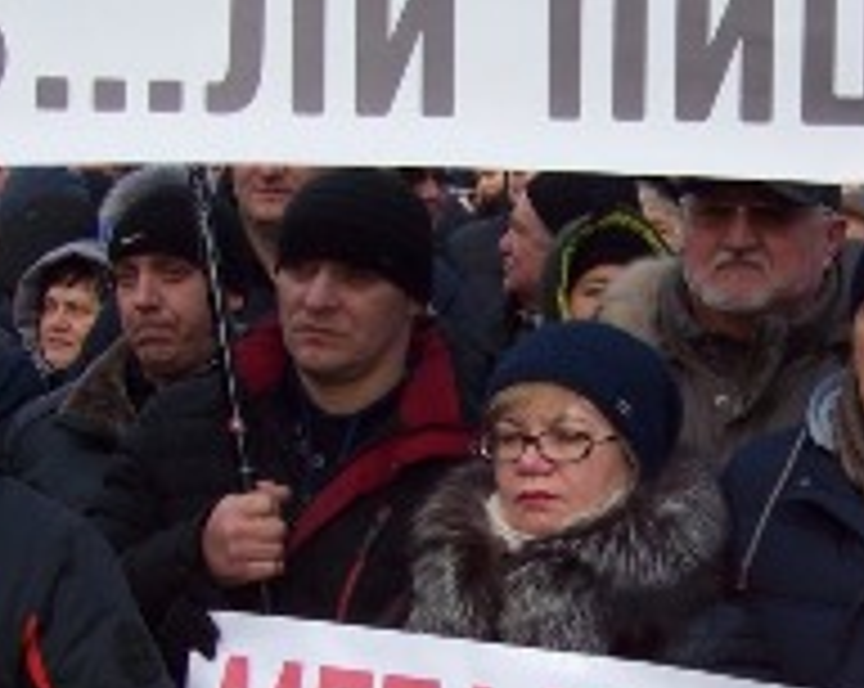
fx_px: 3574
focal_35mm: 140
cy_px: 639
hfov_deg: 13.7
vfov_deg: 10.9
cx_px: 788
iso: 71
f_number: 2.8
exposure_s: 1/200
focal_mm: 6.75
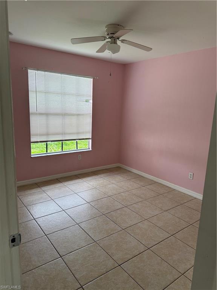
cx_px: 108
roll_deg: -3.0
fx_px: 201
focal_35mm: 24
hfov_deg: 56.8
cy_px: 145
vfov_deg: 71.6
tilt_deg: -10.4
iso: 125
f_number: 1.78
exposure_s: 1/120
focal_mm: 6.76
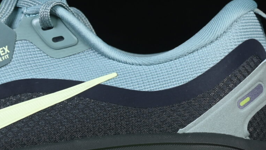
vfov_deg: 4.6
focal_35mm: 263
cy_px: 77
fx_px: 1855
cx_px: 9
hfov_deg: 8.2
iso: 160
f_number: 8
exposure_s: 1/80
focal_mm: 50
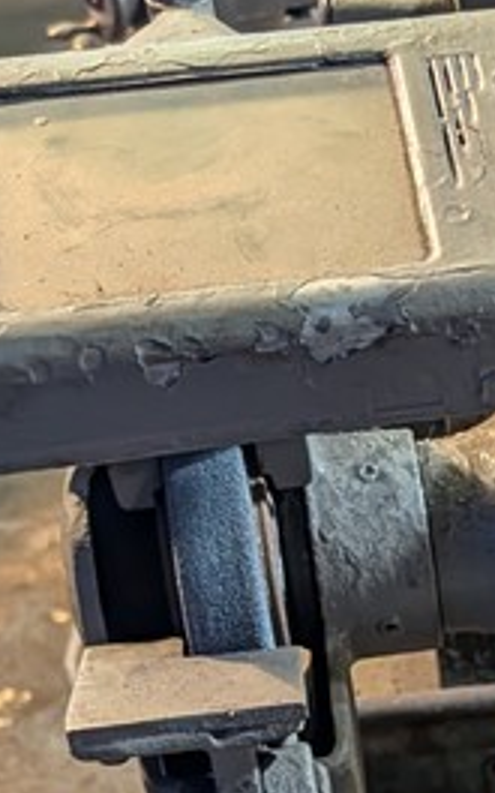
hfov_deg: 12.5
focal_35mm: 99
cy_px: 892
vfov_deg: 20.0
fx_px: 2137
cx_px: 772
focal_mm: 6.9
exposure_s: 1/60
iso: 474
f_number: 1.68
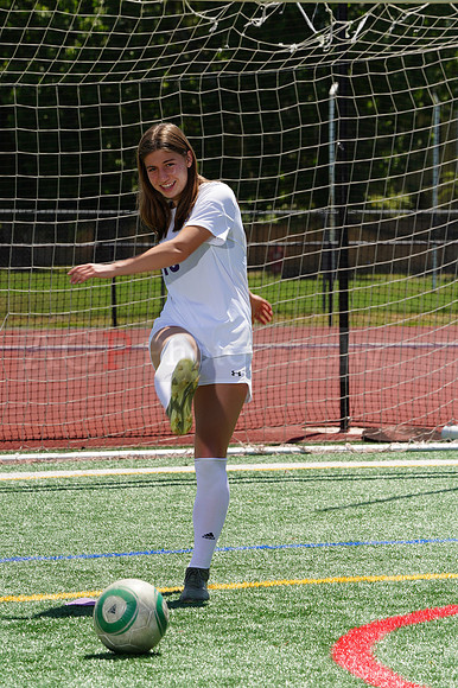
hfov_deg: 6.9
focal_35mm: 198
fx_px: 3783
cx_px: 229
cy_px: 344
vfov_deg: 10.4
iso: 200
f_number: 13
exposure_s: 1/250
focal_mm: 198
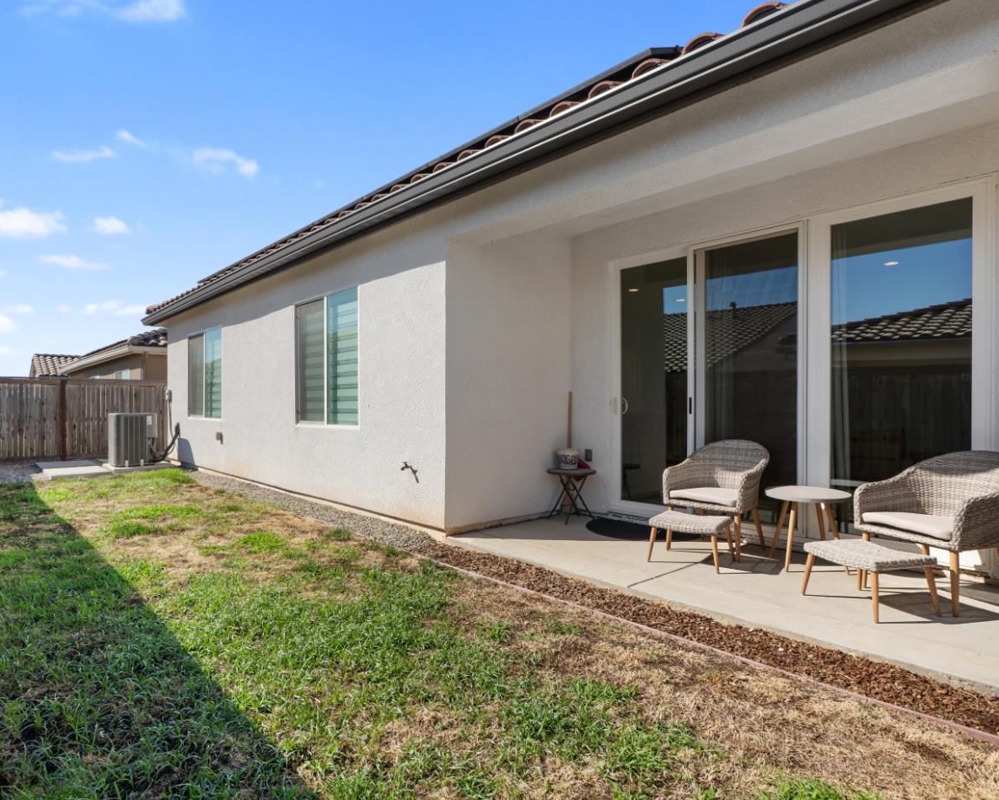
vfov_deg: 69.2
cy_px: 411
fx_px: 579
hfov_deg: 80.9
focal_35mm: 20
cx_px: 421
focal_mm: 11
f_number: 7.1
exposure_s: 1/400
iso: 125
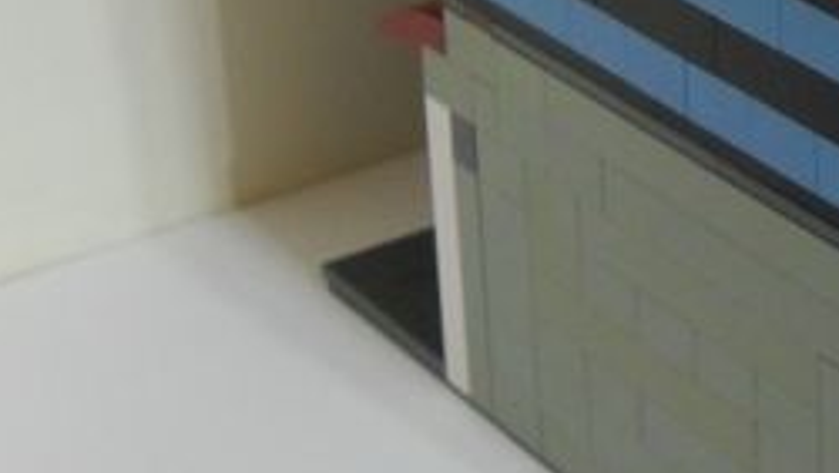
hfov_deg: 16.8
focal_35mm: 122
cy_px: -205
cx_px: 1000
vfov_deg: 9.7
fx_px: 2716
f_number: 2.8
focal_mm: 6.2
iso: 200
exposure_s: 1/10
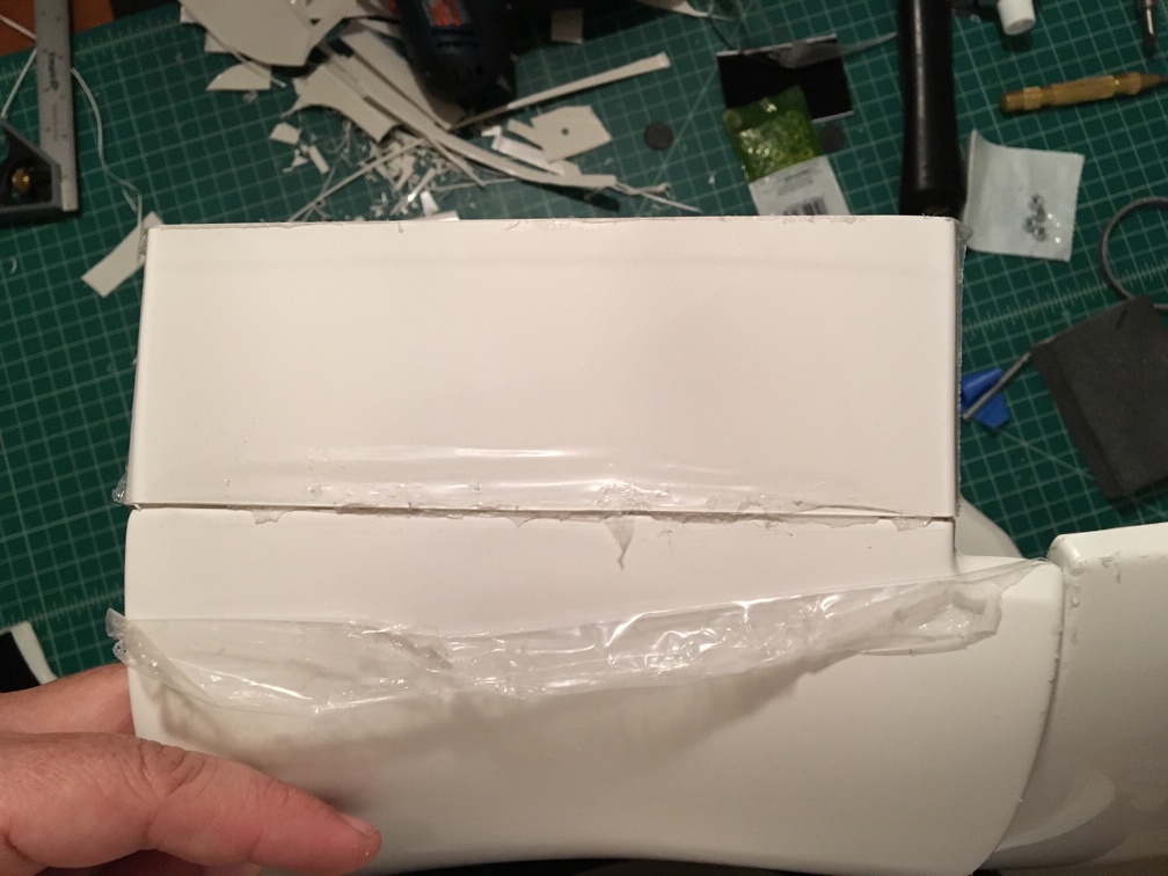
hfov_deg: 61.7
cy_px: 438
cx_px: 584
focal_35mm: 29
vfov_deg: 48.2
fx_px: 979
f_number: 2.2
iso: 200
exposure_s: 1/15
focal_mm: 4.15
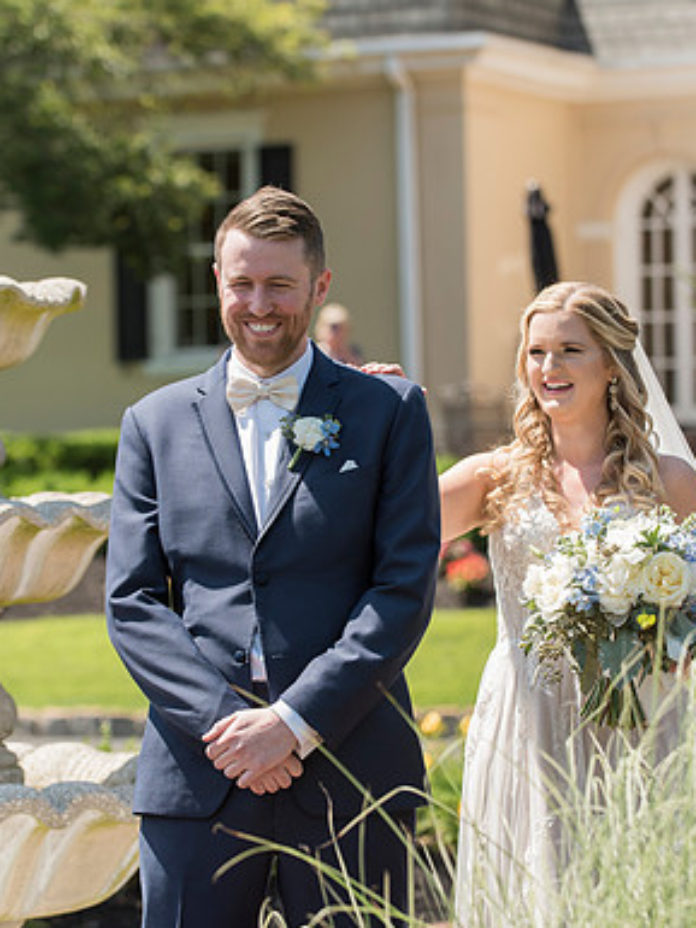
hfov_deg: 10.5
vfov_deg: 13.9
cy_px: 464
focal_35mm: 142
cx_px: 347
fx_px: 3805
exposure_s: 1/1250
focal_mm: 98
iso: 200
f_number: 3.5
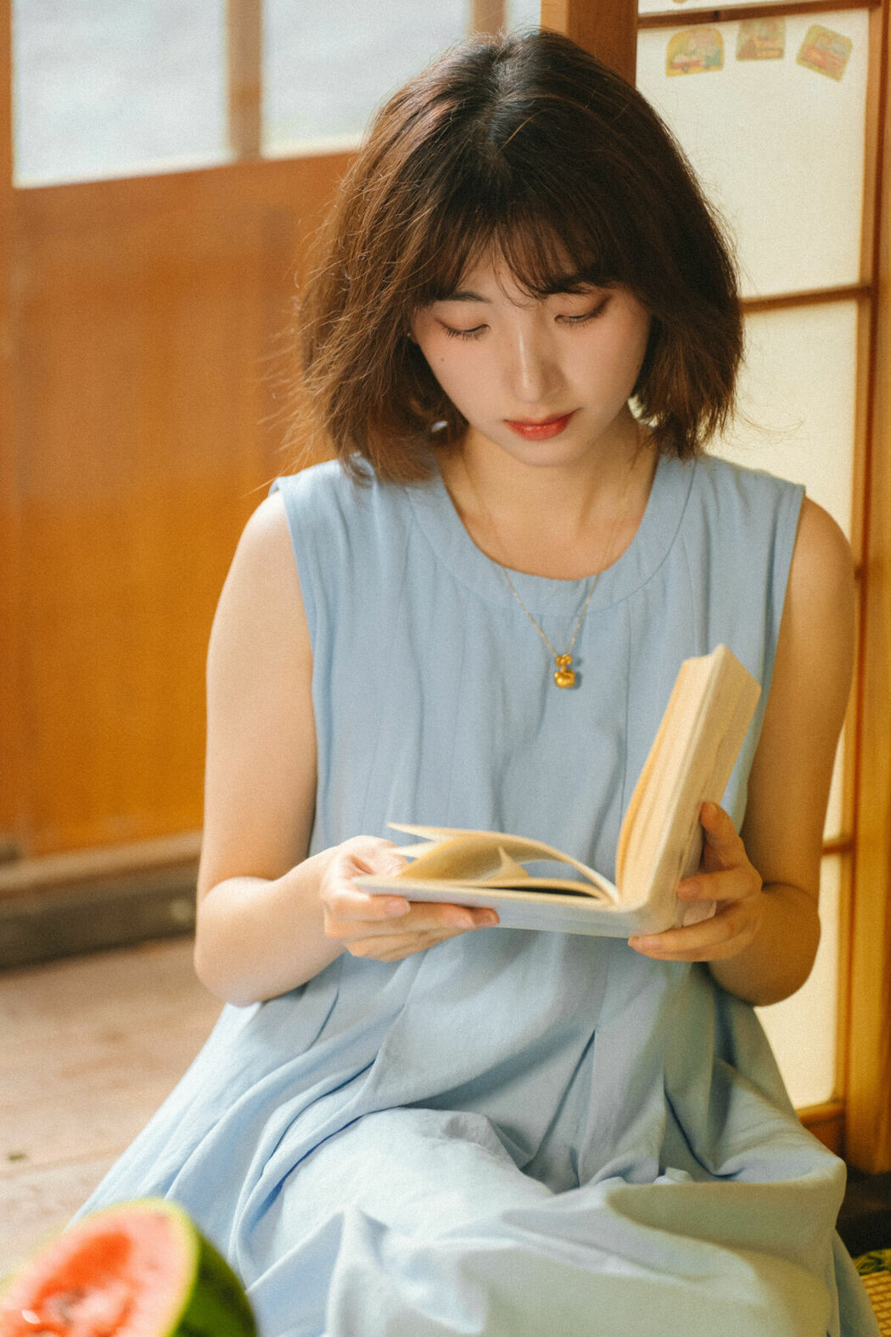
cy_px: 668
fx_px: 5568
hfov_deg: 9.1
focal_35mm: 150
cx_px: 446
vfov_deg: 13.7
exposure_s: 1/250
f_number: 2.8
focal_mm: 150
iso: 400
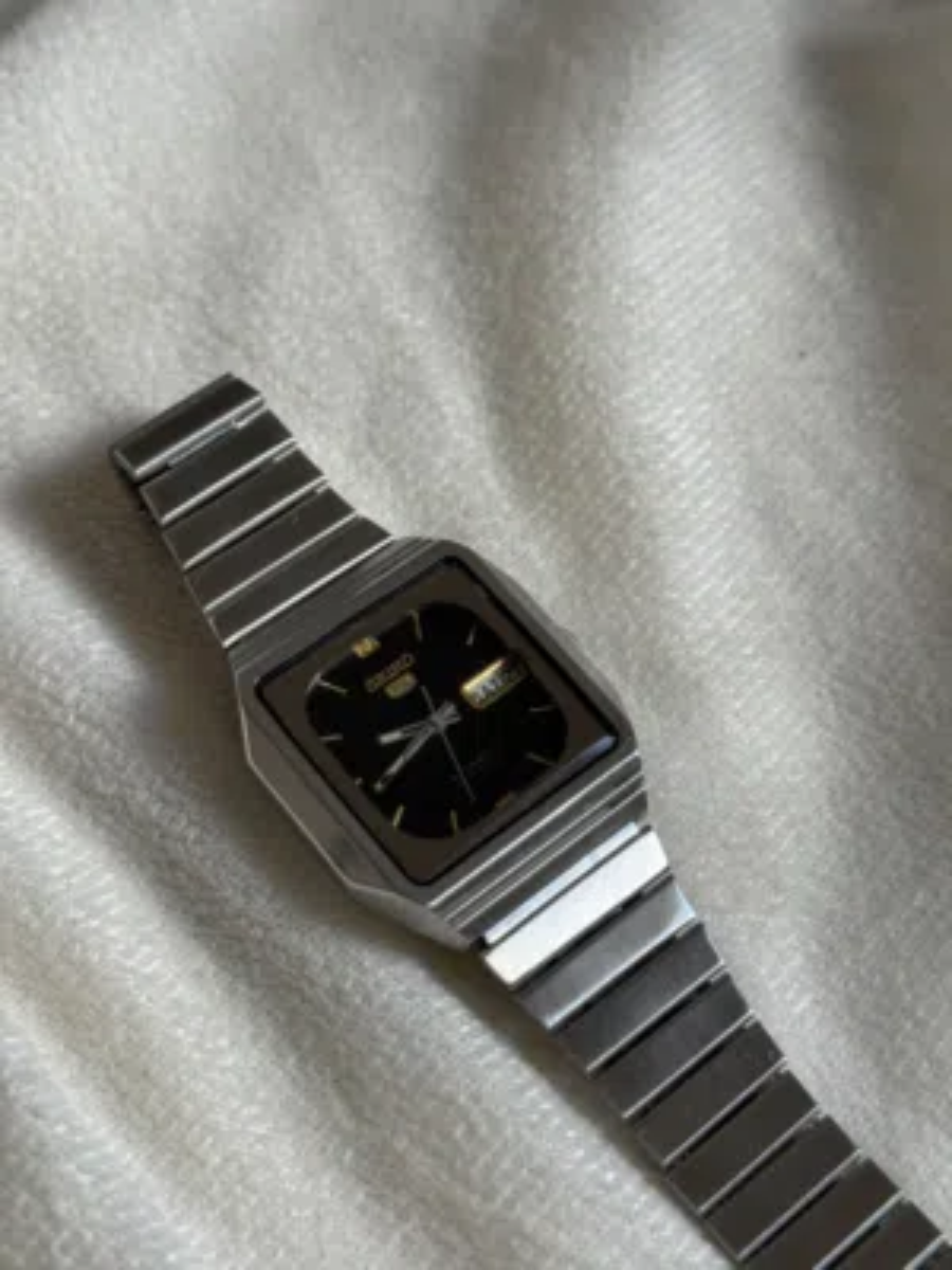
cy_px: 635
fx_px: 1760
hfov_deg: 30.3
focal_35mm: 48
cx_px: 476
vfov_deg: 39.7
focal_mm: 6.76
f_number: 1.78
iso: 64
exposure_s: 1/123
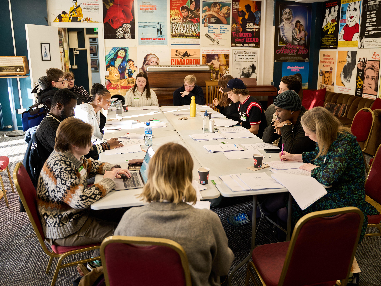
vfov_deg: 44.2
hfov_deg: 56.7
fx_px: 352
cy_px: 140
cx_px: 207
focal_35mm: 32
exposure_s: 1/100
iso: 500
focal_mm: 29
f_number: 2.8
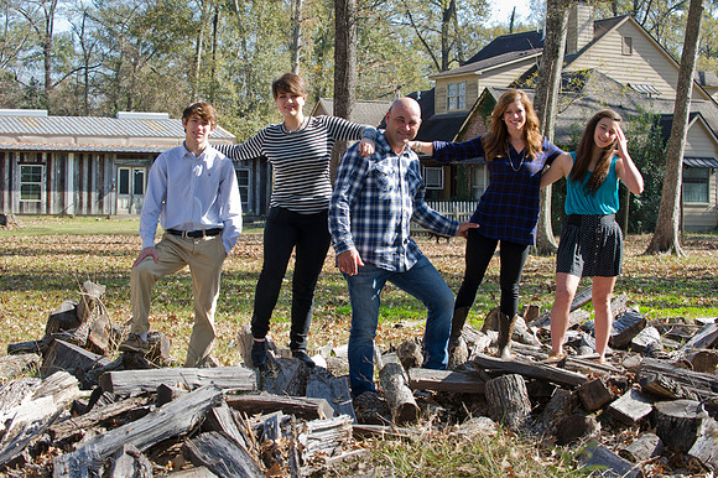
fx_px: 1495
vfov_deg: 18.2
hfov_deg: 27.0
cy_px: 239
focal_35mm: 75
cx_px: 359
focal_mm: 75
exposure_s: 1/250
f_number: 5.6
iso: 400
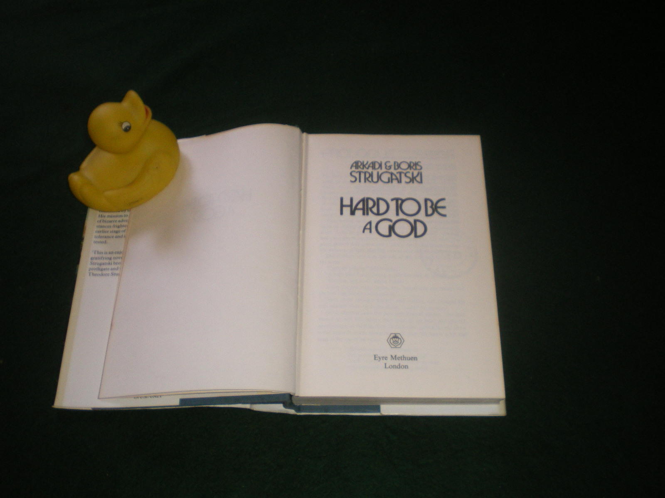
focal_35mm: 38
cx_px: 332
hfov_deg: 49.0
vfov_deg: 37.7
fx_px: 730
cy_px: 249
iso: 200
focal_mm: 6.3
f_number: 3.1
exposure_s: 1/50
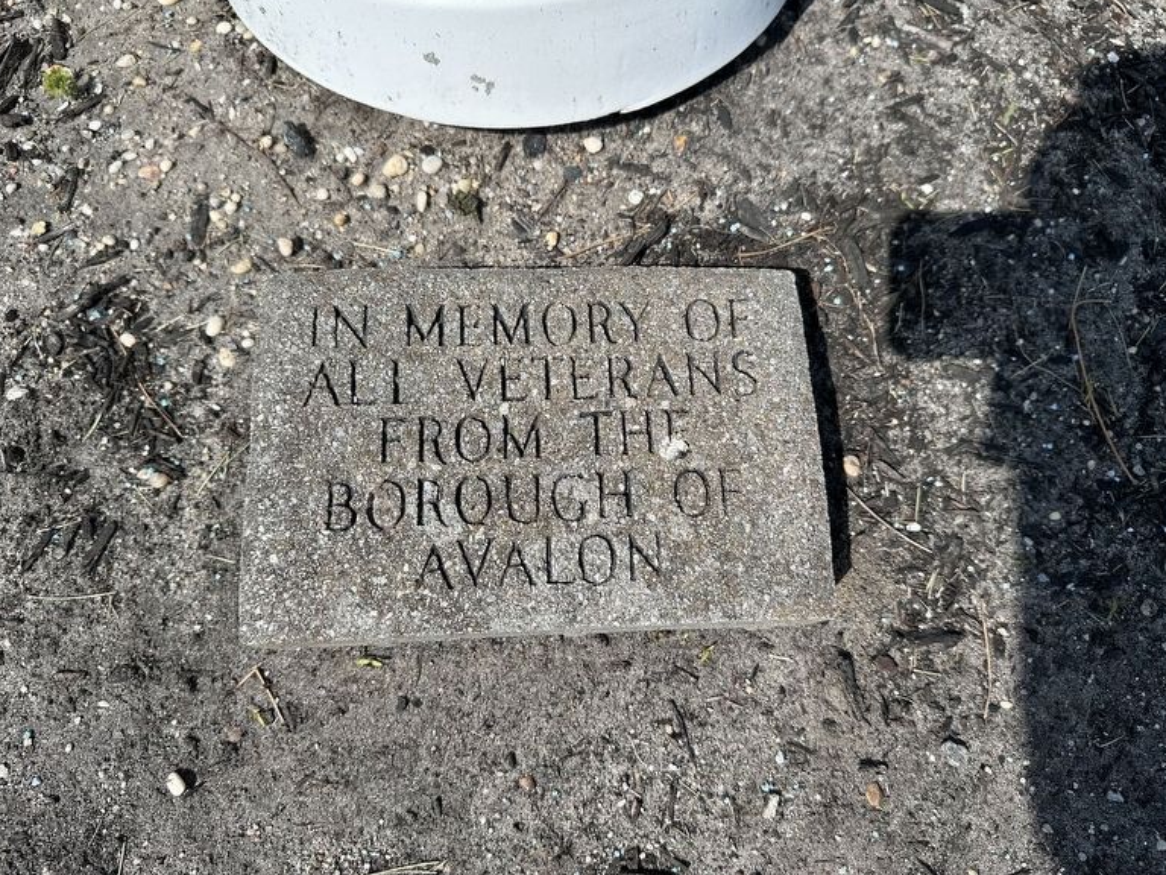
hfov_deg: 69.4
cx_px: 575
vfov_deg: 54.9
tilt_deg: -66.2
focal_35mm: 25
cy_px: 422
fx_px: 842
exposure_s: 1/5000
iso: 80
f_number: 1.78
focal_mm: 6.86
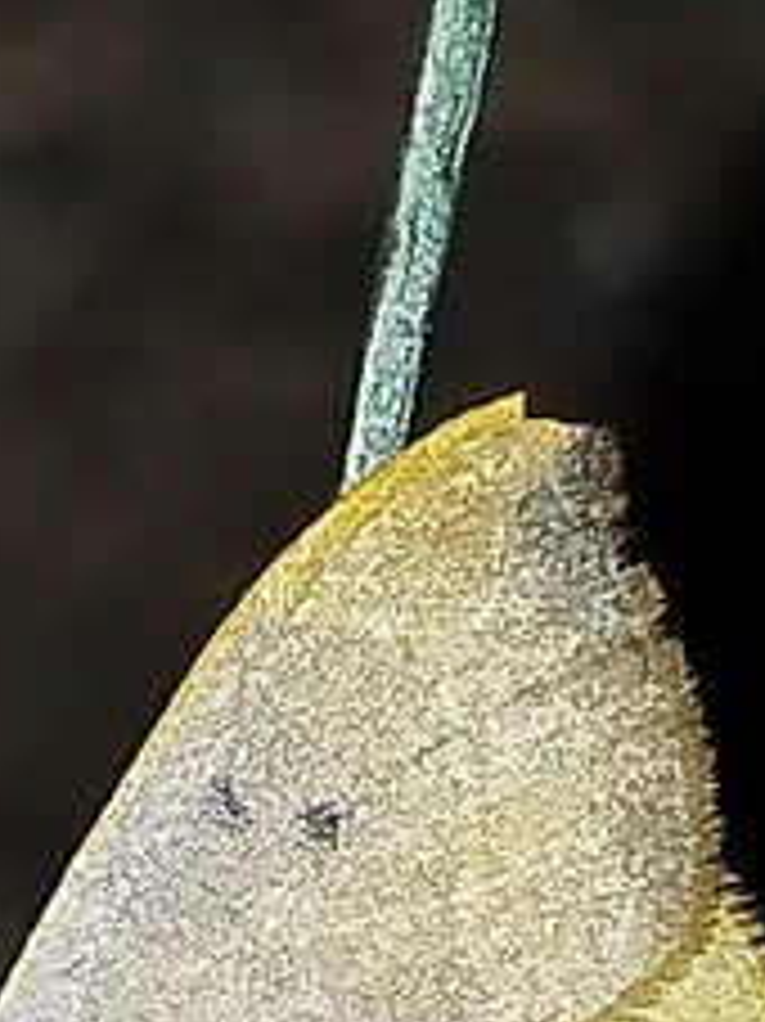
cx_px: 324
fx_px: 7314
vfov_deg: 7.9
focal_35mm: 248
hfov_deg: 6.0
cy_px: 1175
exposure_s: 1/33
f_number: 1.7
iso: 160
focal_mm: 5.31
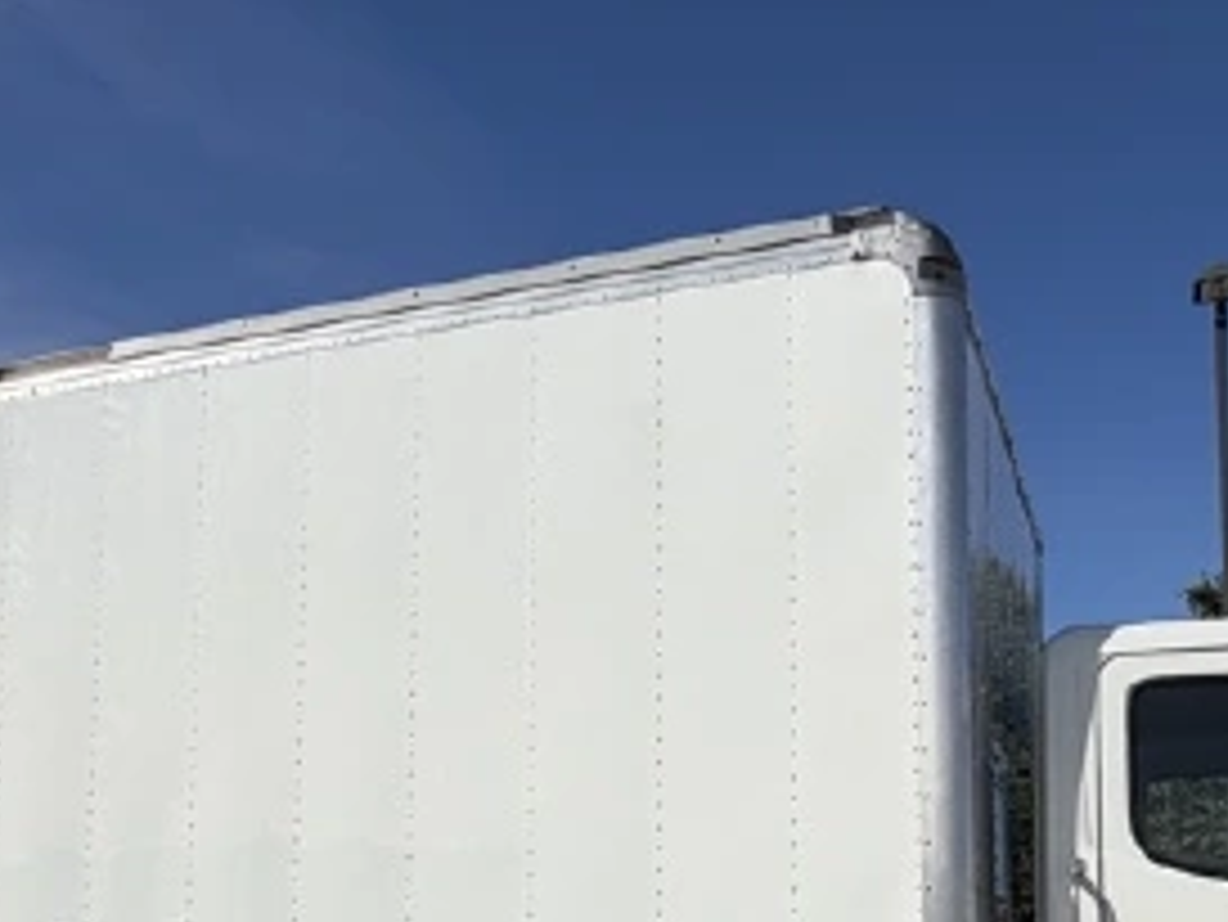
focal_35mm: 41
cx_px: 702
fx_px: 1455
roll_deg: +1.0
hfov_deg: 45.6
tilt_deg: +4.0
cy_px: 873
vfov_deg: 32.9
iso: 20
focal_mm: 2.22
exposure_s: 1/2165
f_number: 2.2
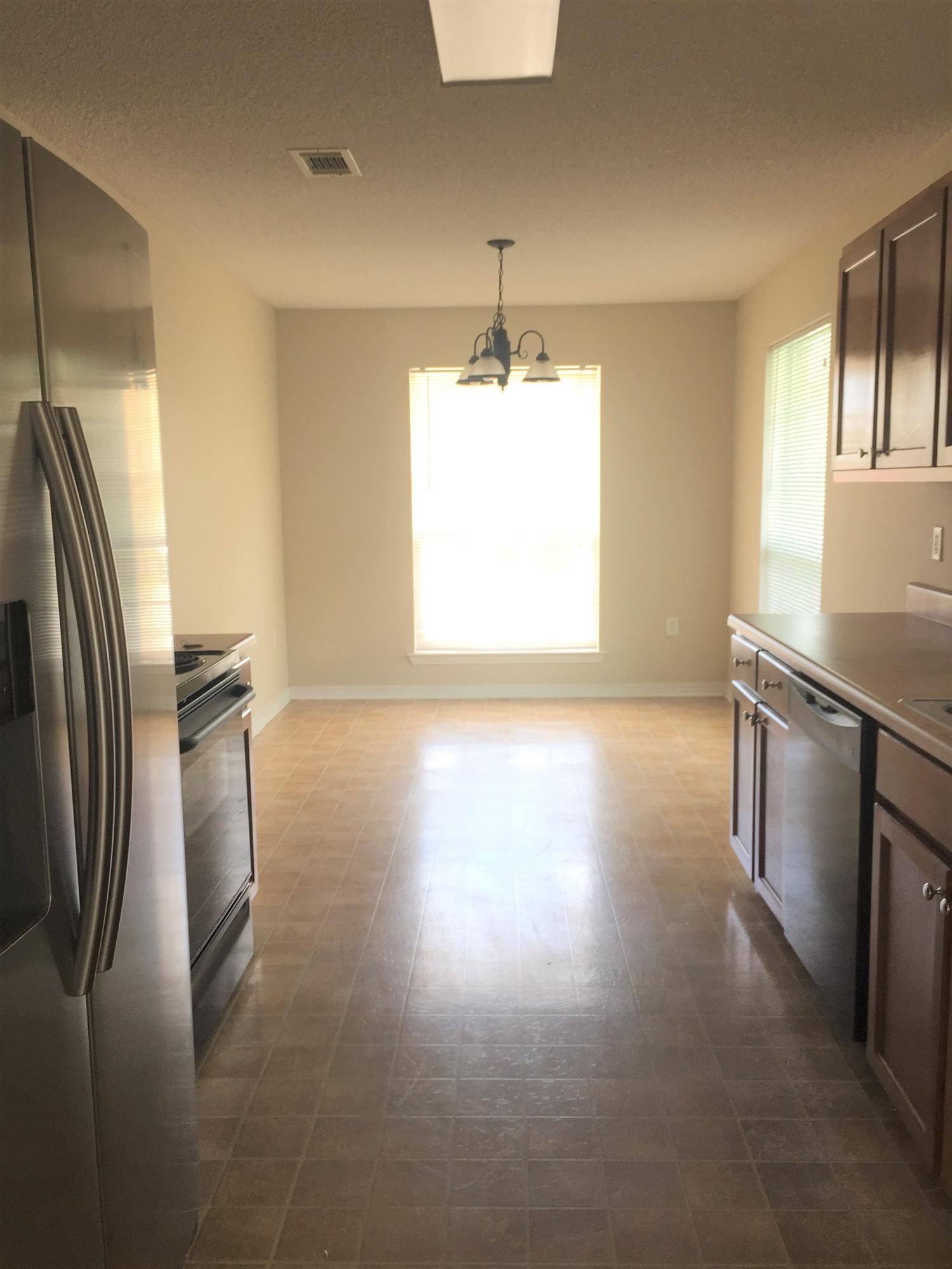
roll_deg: +0.8
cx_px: 476
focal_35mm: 29
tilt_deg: -7.7
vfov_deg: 61.7
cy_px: 634
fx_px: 1063
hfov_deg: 48.2
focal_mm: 4.15
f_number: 2.2
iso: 40
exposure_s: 1/60
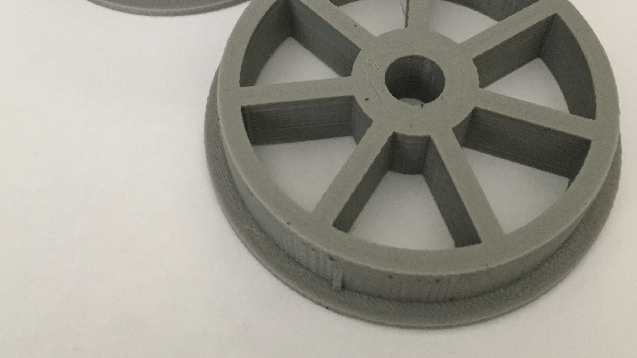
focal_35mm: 43
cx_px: 313
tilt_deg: -57.4
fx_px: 726
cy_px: 42
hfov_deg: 47.4
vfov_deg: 26.8
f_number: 2.2
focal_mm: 4.15
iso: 250
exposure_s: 1/15
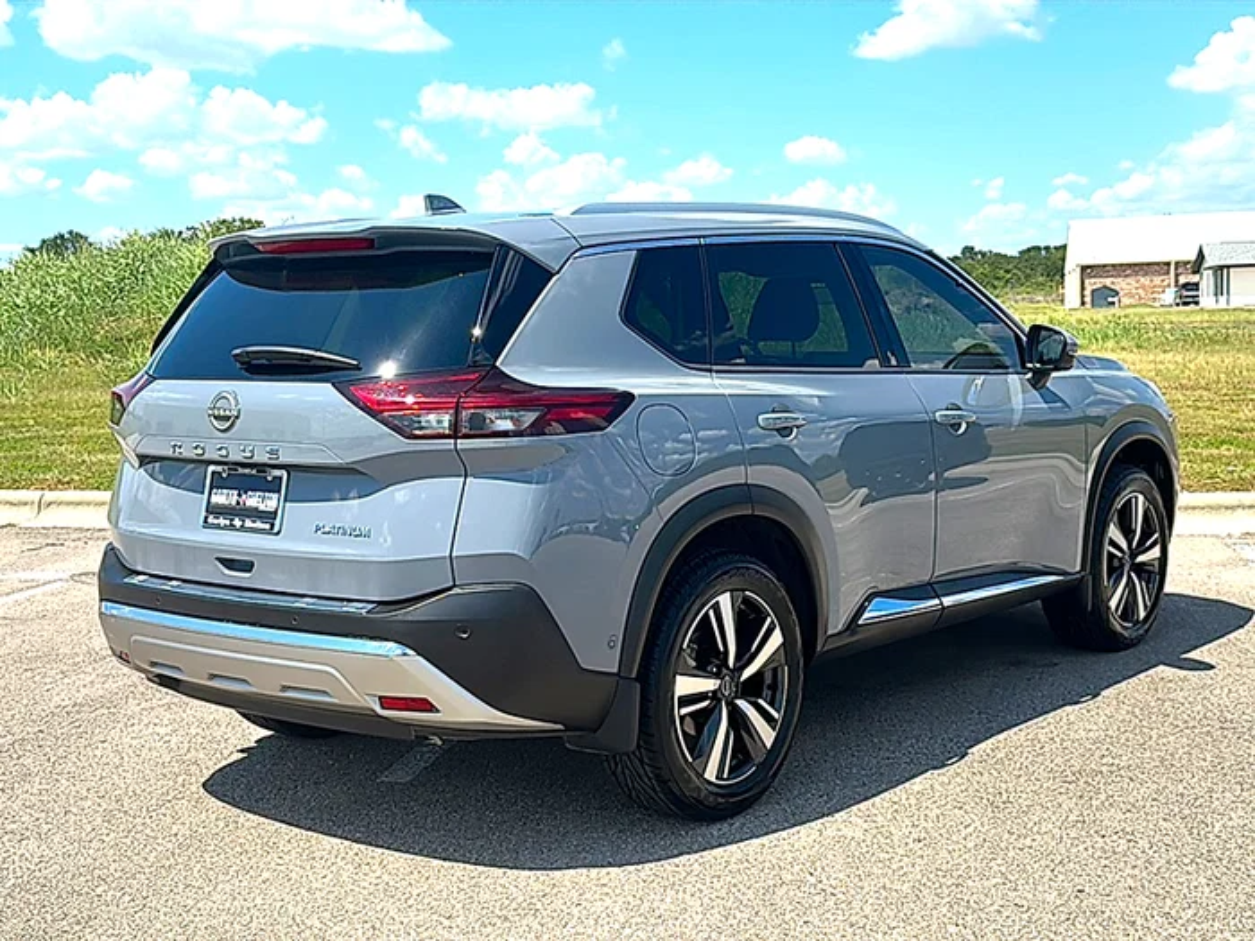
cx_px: 628
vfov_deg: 36.8
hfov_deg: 47.9
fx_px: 1414
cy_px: 470
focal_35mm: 39
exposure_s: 1/4587
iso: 80
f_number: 1.78
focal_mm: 6.86
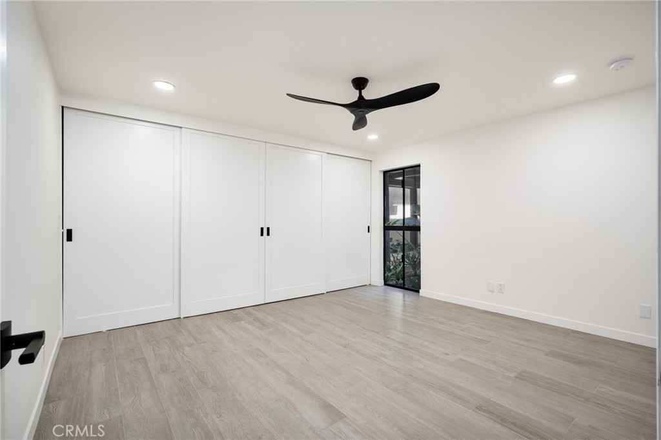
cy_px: 220
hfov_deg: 96.8
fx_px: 294
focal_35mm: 16
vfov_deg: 73.7
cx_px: 330
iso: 400
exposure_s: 1/15
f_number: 11
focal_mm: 16
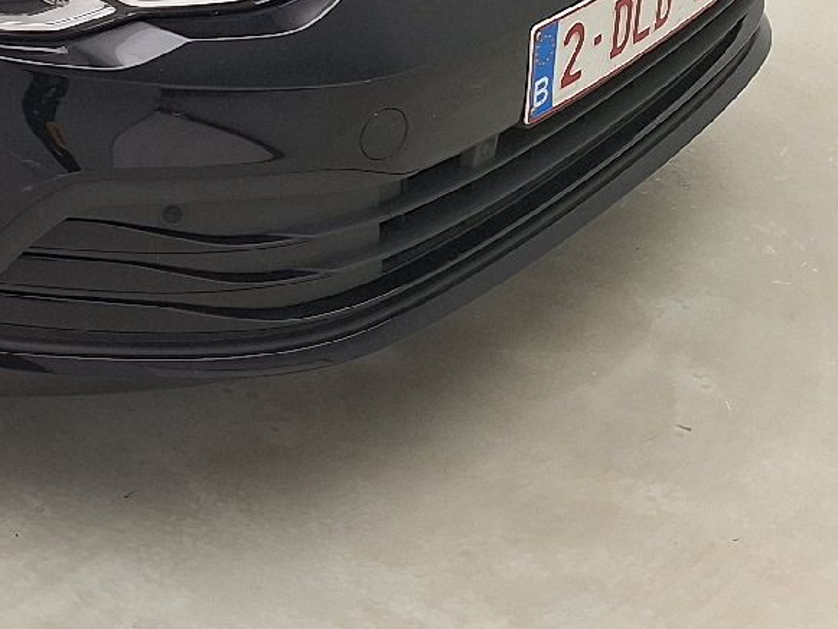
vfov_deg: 18.0
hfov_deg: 21.5
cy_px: -201
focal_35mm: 76
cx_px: -417
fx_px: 1840
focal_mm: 5.54
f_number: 1.8
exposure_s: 1/100
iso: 50
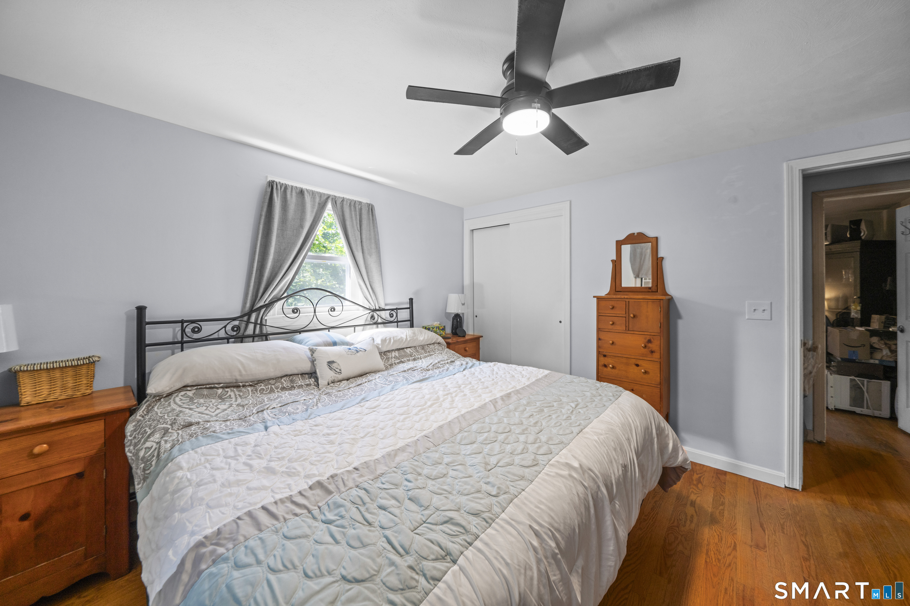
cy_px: 303
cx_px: 455
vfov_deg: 90.0
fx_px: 303
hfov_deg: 112.6
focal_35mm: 12
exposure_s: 1/5
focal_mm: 12
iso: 320
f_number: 8
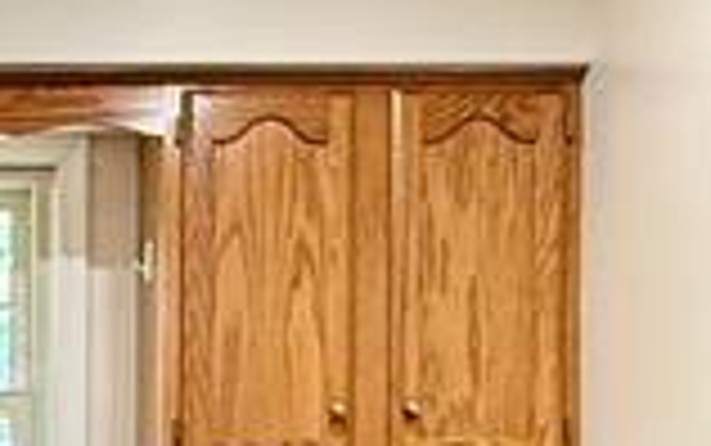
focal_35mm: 96
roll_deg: -0.9
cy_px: 851
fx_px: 1862
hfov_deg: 19.8
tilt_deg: +1.0
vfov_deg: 12.3
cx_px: -220
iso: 320
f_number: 2.2
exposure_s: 1/60
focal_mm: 2.22
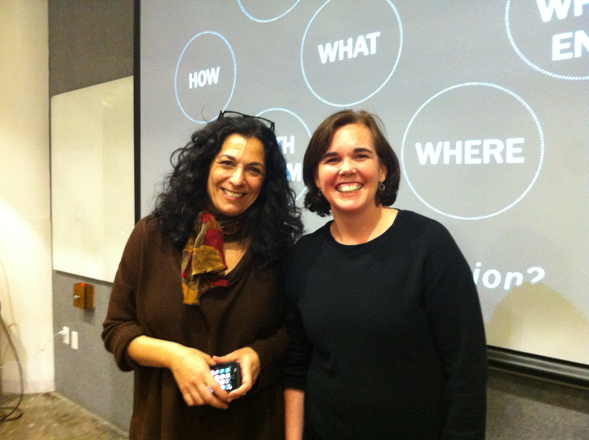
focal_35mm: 35
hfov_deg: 52.7
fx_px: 595
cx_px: 294
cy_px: 220
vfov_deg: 40.6
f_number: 2.8
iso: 500
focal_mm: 3.85
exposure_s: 1/15
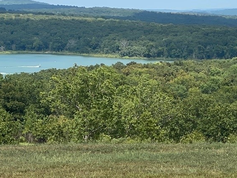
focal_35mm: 177
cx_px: 117
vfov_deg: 8.3
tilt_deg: -8.5
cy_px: 182
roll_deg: -0.2
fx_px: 1212
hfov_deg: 11.2
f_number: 2
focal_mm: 6
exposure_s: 1/1546
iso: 20
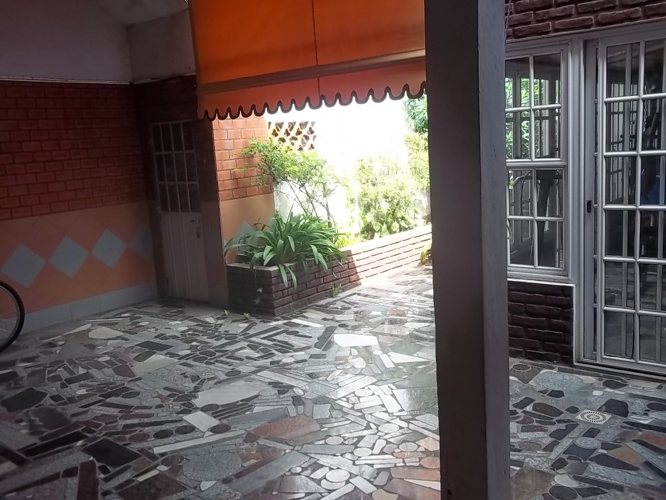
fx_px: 616
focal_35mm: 32
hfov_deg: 56.8
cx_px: 333
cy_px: 250
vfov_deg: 44.2
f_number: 2.9
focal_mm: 5.7
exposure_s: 1/125
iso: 80
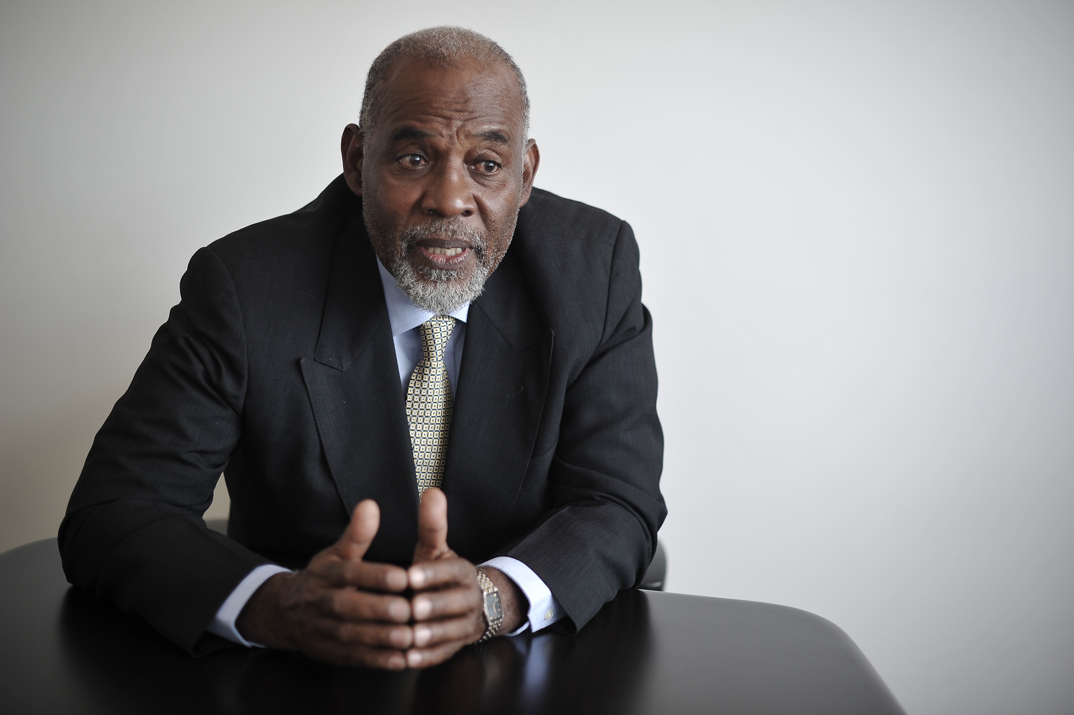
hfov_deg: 39.6
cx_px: 537
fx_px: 1491
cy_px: 358
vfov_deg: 27.0
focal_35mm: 50
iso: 400
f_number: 1.8
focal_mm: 50
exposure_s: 1/250
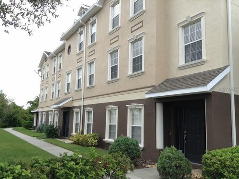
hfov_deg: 55.4
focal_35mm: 33
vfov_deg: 42.9
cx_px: 120
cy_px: 90
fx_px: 228
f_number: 2.4
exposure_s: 1/325
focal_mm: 3.3
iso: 25
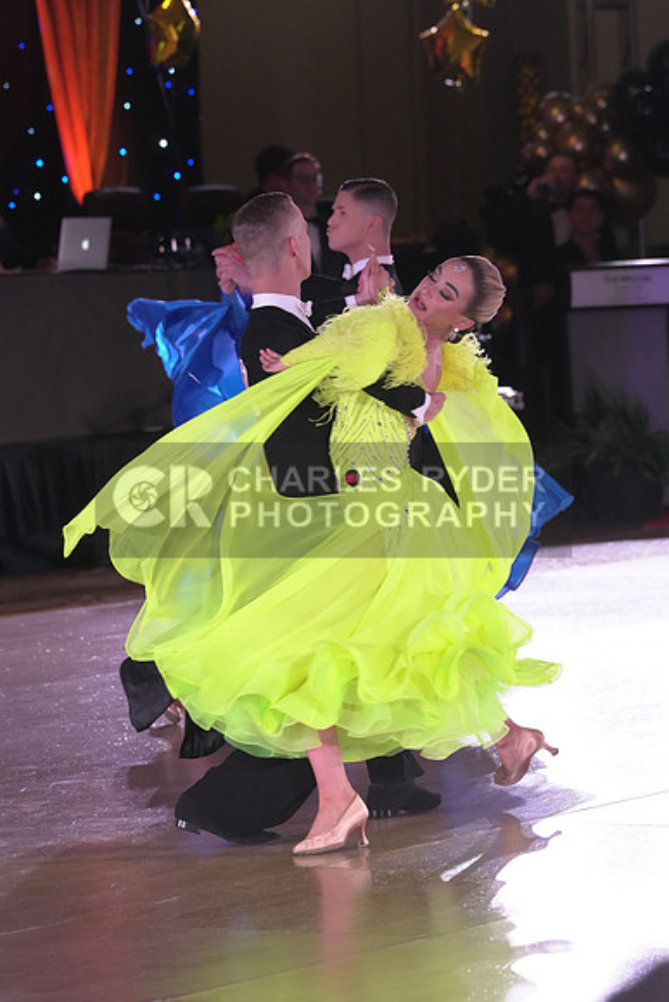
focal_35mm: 200
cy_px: 501
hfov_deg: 6.9
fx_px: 5571
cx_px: 334
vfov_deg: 10.3
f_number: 6.3
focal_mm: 200
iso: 5000
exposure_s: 1/320
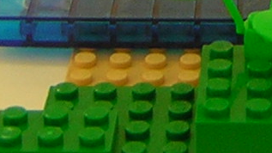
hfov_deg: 9.6
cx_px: 355
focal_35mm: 220
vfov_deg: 5.3
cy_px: -225
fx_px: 1586
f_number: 2.7
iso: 50
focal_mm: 5.2
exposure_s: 1/6.1
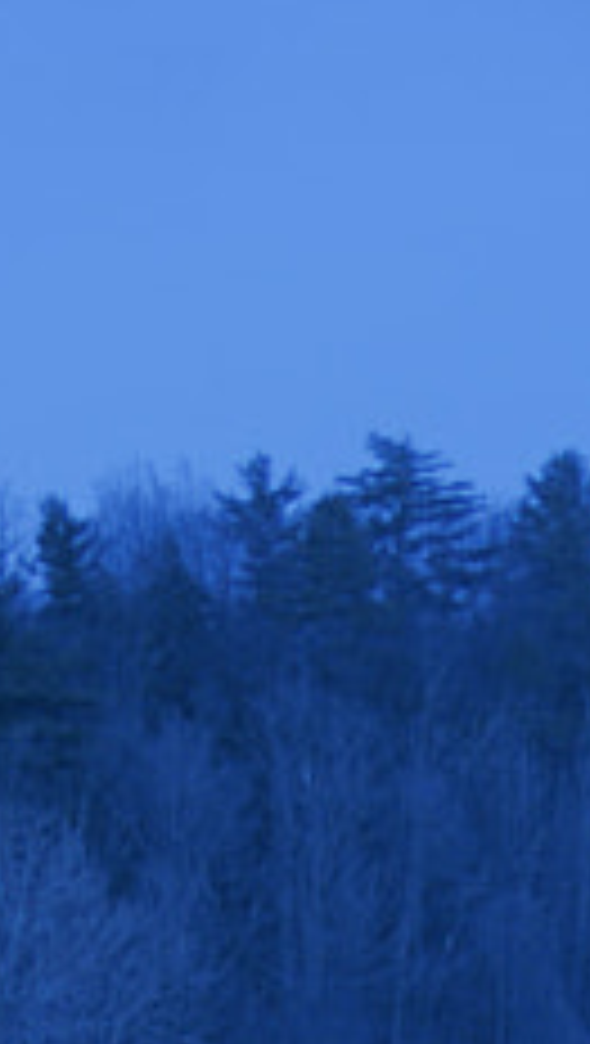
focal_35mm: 271
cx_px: 1112
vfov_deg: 7.5
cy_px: 2394
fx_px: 7504
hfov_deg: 4.4
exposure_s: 25
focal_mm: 25
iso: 100
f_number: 1.8
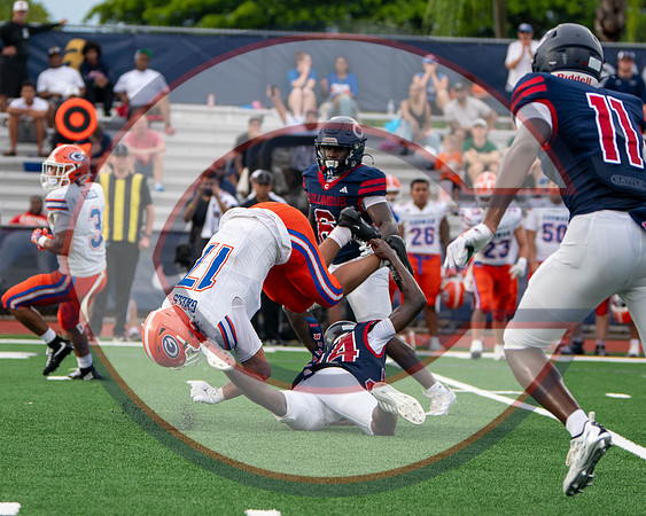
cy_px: 166
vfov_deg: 5.5
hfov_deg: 6.9
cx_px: 263
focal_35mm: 282
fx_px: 5393
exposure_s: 1/1000
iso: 100
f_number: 2.8
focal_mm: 110
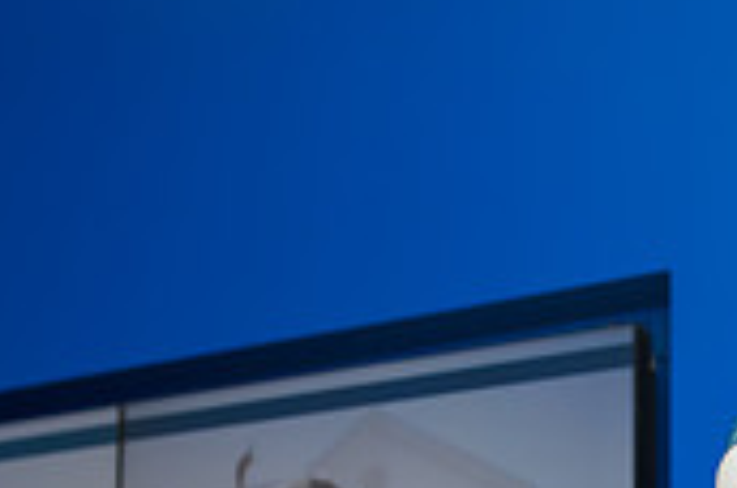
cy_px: 689
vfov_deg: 12.1
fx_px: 2207
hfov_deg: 18.2
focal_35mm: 108
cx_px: 823
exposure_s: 1/250
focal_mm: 32
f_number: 5
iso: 400
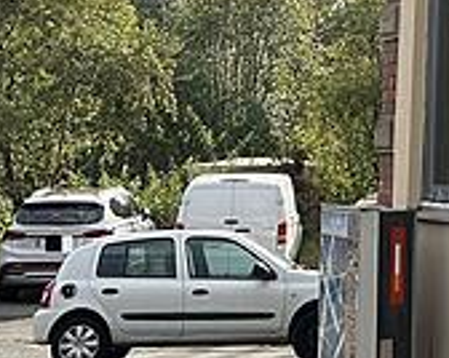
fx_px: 1606
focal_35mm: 121
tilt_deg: +12.7
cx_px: 663
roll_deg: +0.5
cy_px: -251
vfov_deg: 11.9
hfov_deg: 14.8
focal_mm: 5.7
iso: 50
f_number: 1.5
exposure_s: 1/3704
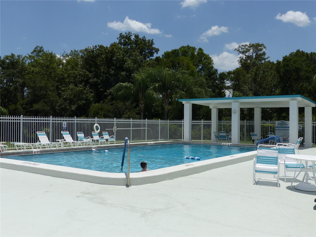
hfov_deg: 51.4
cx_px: 158
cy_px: 118
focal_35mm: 36
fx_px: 329
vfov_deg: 39.7
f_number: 4.5
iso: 100
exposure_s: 1/1600
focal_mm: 6.4
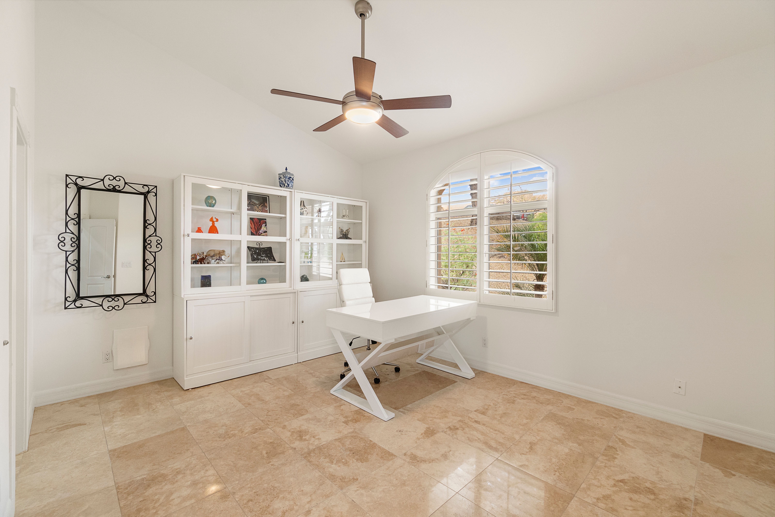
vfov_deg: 77.3
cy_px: 258
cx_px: 388
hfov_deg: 100.4
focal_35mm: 15
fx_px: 323
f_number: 8
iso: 400
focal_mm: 10
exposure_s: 1/50
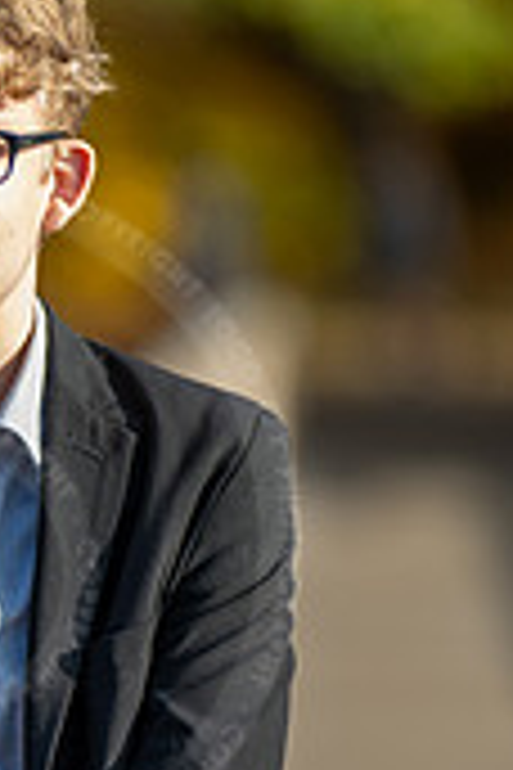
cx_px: -9
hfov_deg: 6.1
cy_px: 693
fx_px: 4788
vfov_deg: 9.2
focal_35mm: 224
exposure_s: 1/1600
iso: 50
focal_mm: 85
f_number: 1.2
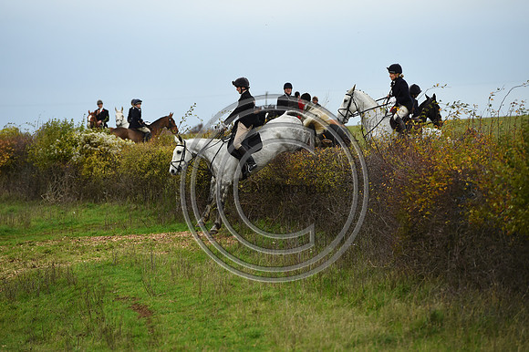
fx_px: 2937
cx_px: 264
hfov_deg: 10.3
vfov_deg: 6.9
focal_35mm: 200
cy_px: 176
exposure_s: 1/1000
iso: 1400
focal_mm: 200
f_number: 5
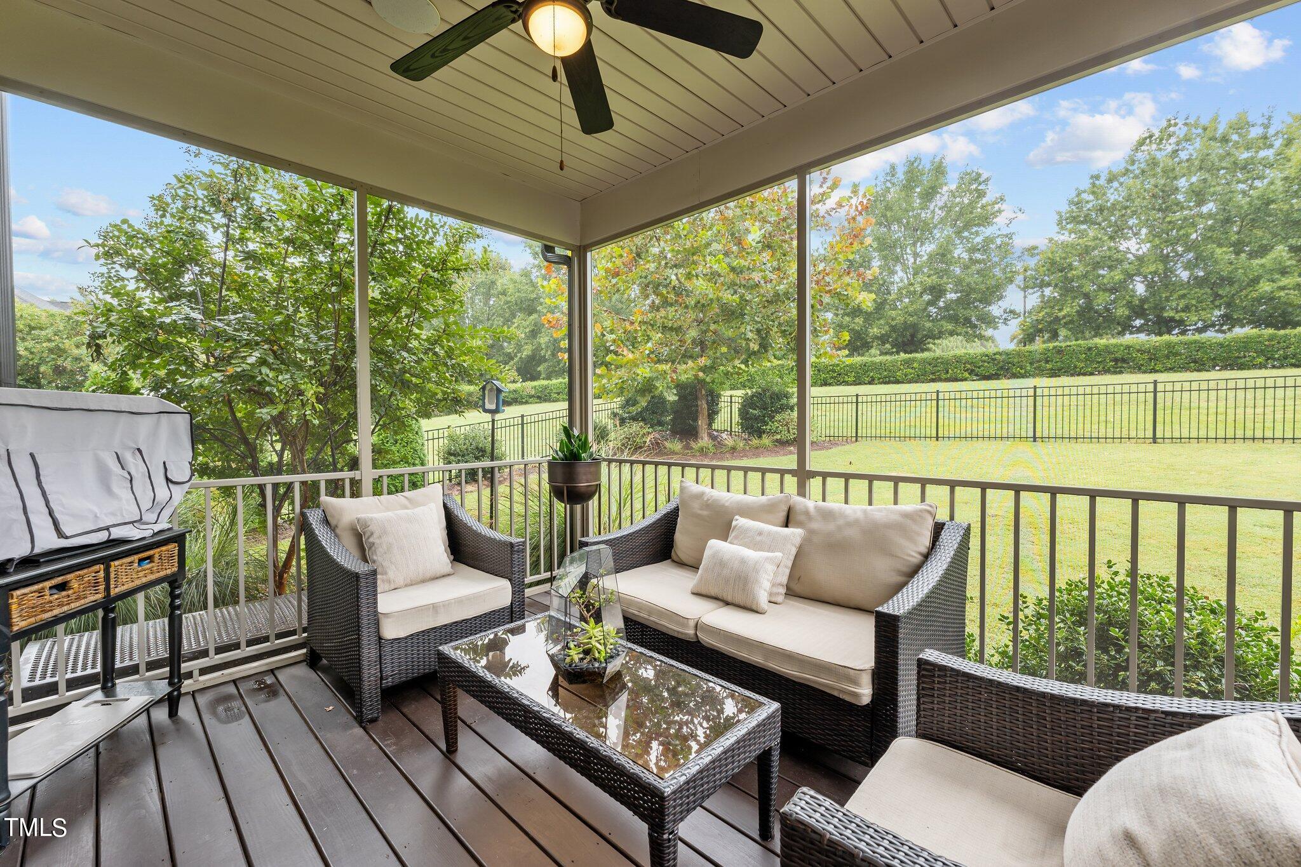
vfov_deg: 81.2
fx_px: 506
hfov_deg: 104.3
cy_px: 434
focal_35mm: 14
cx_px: 650
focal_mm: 14
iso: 200
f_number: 7.1
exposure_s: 1/40
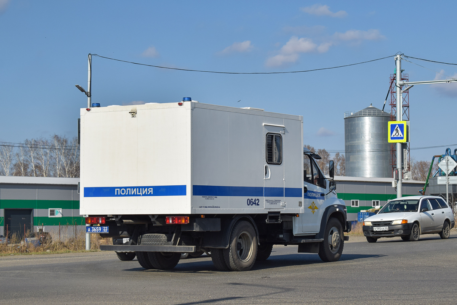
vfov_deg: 16.6
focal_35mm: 82
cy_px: 152
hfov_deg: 24.6
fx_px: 1047
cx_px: 228
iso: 200
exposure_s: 1/1250
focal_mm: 55
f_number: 8
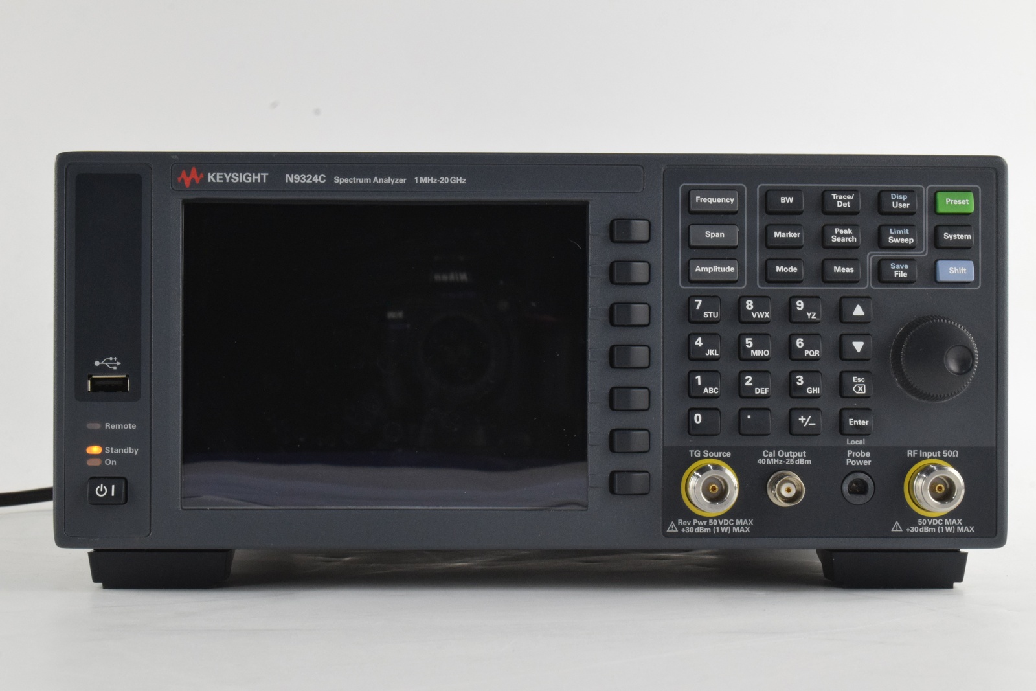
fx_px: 2245
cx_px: 518
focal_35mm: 78
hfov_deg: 26.0
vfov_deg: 17.5
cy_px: 346
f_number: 22
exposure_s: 1/30
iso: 1600
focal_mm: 52
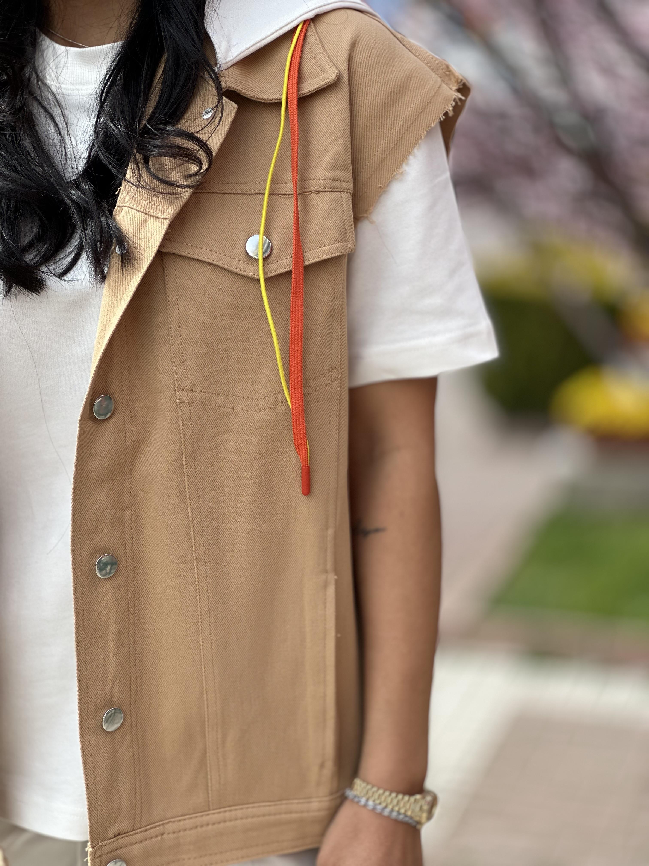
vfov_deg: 25.3
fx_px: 1925
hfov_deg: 19.1
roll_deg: +0.1
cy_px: 433
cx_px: 324
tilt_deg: -14.5
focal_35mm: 77
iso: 32
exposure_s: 1/320
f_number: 2.8
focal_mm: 9
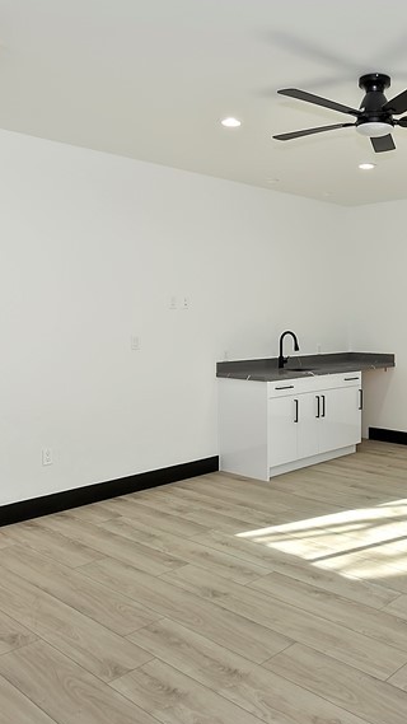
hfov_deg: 36.8
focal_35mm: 30
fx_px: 576
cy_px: 314
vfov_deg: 64.1
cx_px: 355
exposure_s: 1/30
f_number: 8
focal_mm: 10
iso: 200
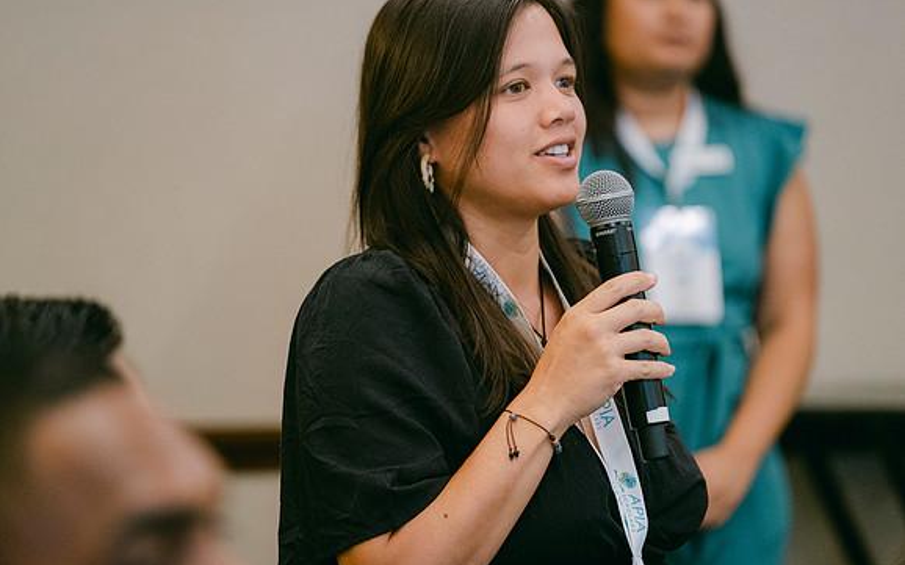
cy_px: 272
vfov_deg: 6.1
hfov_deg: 9.8
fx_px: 5302
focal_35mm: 215
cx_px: 452
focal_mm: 140
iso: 2500
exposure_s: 1/125
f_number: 2.8
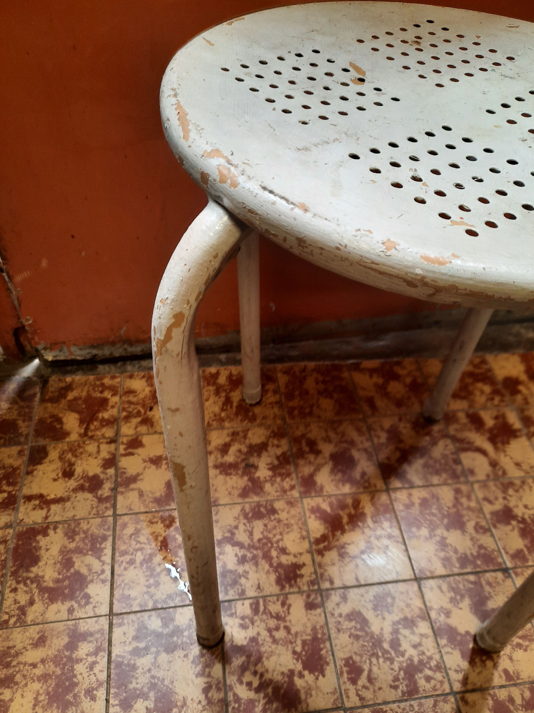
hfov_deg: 54.9
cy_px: 356
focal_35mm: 25
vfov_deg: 69.4
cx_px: 267
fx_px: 514
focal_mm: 4.6
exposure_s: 1/50
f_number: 2
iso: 250
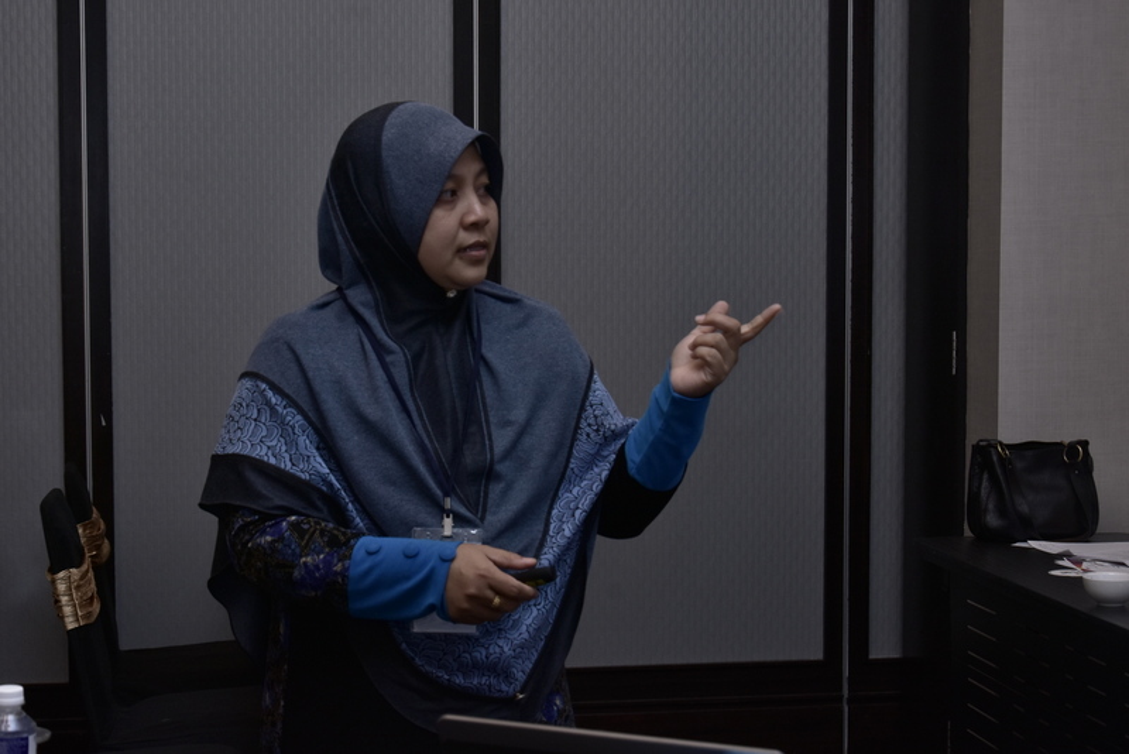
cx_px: 564
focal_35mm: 68
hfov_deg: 29.9
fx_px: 2118
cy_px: 377
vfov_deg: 20.2
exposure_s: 1/50
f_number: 6.3
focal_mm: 45
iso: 320
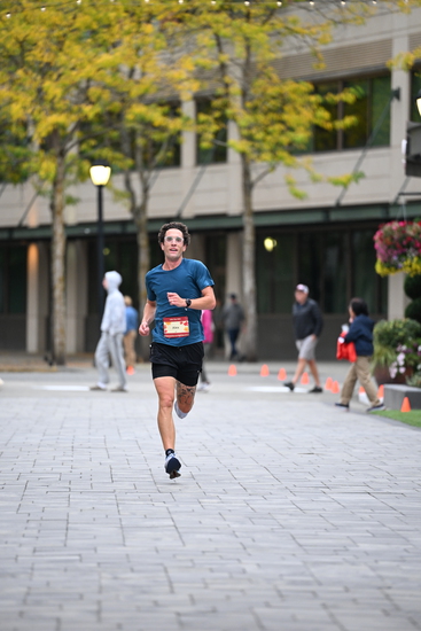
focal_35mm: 200
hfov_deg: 6.9
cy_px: 316
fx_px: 3506
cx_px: 210
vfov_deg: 10.3
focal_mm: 200
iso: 1600
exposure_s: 1/800
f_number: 2.8
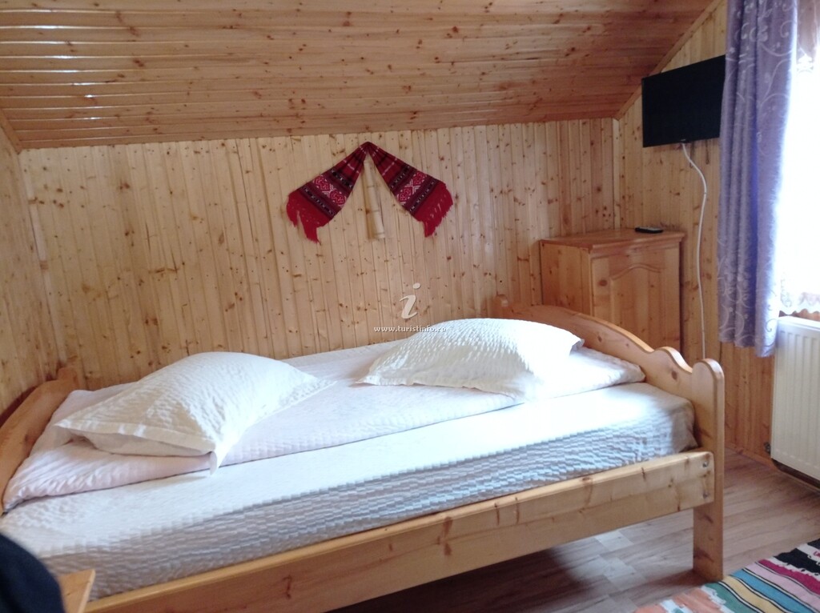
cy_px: 306
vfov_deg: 49.7
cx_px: 410
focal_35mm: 28
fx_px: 663
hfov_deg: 63.5
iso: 435
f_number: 1.79
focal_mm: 4.74
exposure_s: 1/33.3
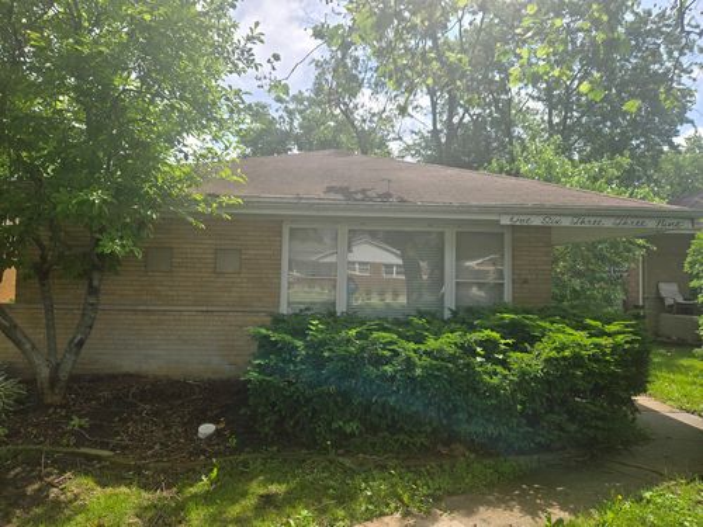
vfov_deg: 58.9
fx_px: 467
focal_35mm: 23
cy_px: 264
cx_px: 352
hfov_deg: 73.9
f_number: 1.8
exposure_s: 1/1636
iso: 25
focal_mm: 5.4
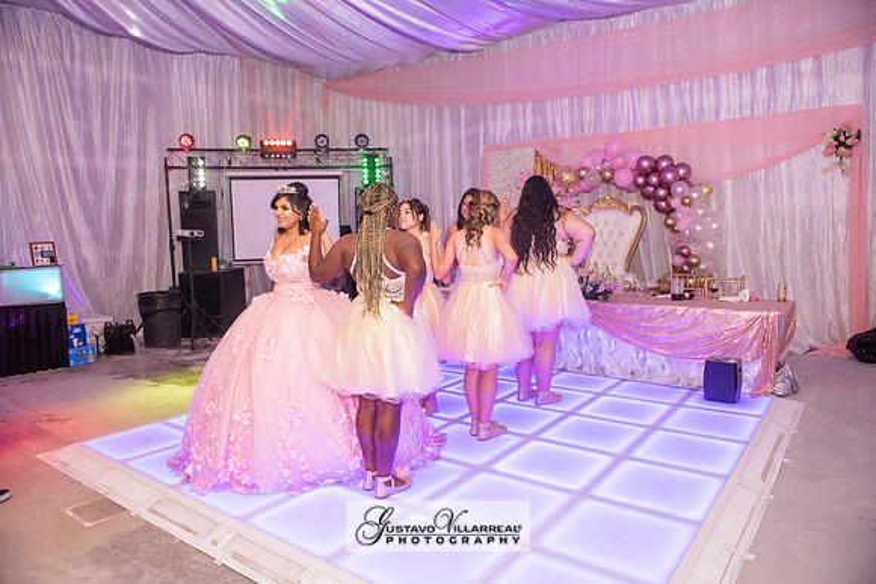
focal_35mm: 24
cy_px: 292
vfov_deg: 53.2
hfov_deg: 73.7
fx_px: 584
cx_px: 438
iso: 1250
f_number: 4
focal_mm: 24
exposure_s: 1/160
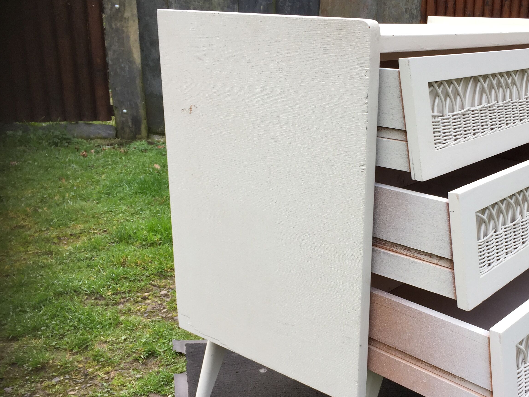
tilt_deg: -17.4
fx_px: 627
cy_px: 224
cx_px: 361
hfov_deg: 45.0
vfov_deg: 35.1
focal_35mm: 41
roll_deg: -1.7
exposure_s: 1/117
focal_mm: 4.15
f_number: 2.2
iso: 32
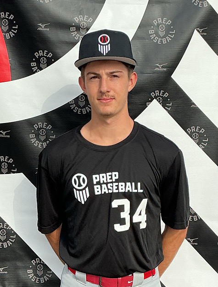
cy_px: 144
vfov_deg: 61.4
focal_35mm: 29
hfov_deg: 48.6
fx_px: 241
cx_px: 109
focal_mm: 3
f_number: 1.8
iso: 25
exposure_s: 1/1412
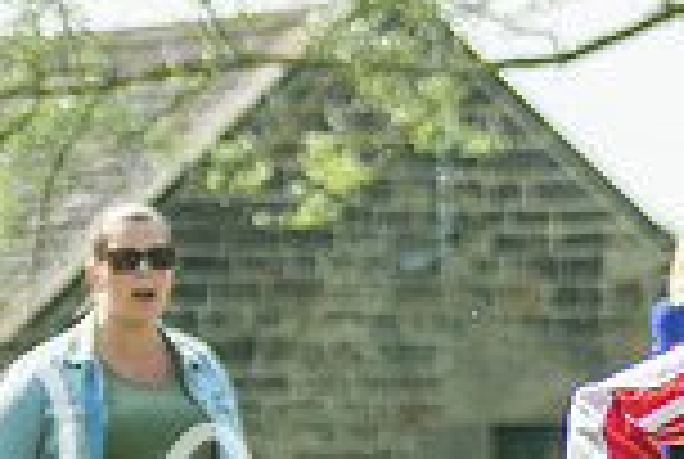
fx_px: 10242
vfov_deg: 2.6
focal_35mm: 538
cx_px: 798
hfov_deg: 3.8
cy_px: 555
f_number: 3.2
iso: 250
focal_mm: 75
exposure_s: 1/3200
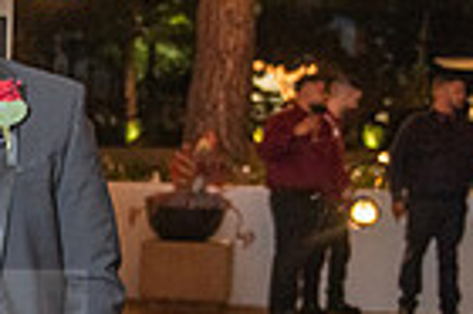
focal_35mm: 133
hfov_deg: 14.6
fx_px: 1745
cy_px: 349
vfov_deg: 10.2
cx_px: -199
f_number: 2.8
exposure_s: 1/125
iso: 1250
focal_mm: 32
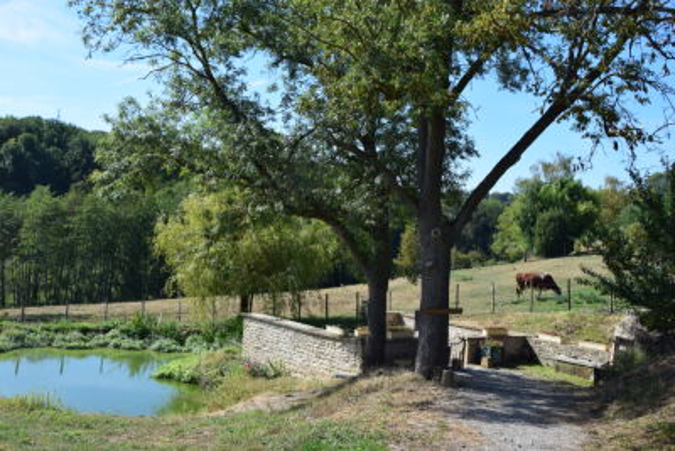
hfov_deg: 46.4
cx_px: 338
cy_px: 226
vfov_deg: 31.9
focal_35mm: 42
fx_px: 788
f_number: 10
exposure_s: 1/320
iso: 400
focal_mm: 28
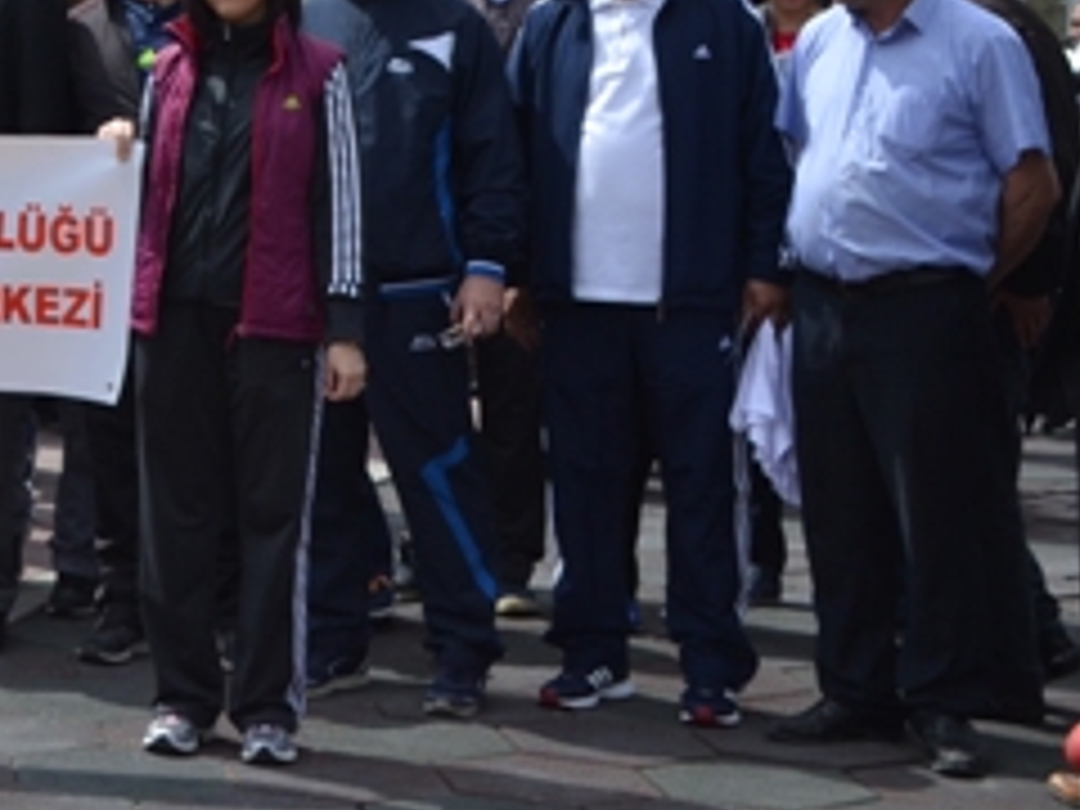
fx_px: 3120
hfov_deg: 18.6
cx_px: -216
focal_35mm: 100
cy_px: -70
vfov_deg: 14.5
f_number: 8
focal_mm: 26
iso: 100
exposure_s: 1/250
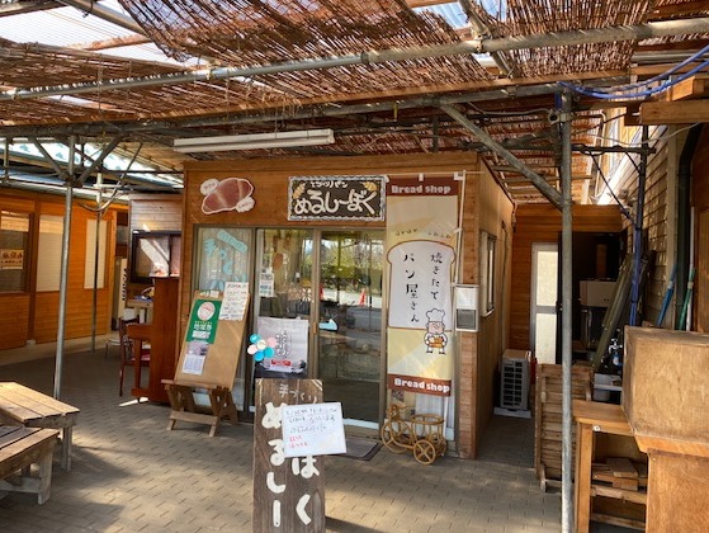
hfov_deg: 67.3
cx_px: 354
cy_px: 266
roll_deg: -2.5
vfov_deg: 53.1
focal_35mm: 26
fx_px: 533
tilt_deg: +1.7
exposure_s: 1/122
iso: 50
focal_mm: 4.25
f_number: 1.8
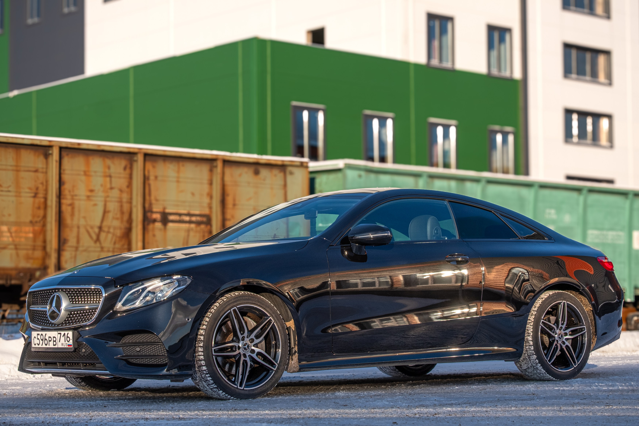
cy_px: 222
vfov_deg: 17.5
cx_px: 318
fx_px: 1387
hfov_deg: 25.9
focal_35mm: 78
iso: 320
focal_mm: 50
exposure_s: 1/500
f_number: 6.4
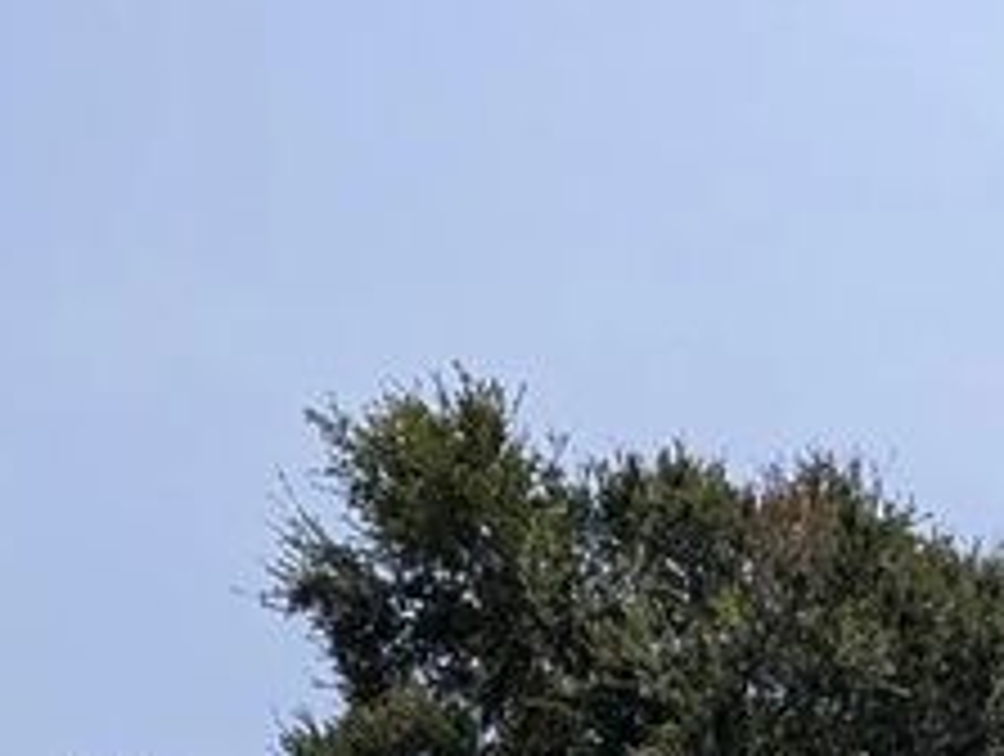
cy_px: 1298
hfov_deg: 31.6
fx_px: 1598
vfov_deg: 20.4
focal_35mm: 55
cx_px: 1058
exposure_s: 1/4878
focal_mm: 2.02
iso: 56
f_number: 1.7
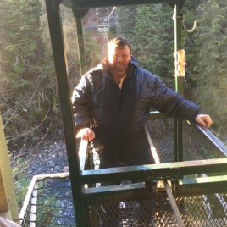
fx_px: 260
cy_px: 99
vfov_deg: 47.1
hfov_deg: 47.2
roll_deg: +3.6
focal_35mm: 35
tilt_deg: -17.2
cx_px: 115
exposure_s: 1/30
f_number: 2.2
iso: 64
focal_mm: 4.15
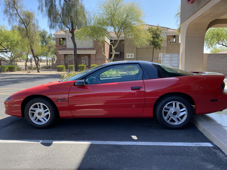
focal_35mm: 26
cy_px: 85
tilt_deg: -7.3
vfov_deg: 53.1
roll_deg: +0.9
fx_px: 170
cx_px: 114
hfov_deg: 67.3
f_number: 1.8
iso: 32
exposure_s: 1/497
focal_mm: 4.25
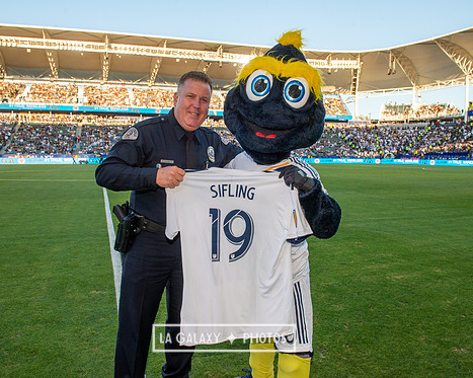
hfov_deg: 62.2
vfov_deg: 51.5
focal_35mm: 28
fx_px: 392
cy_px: 186
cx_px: 224
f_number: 10
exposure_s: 1/320
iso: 800
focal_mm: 24
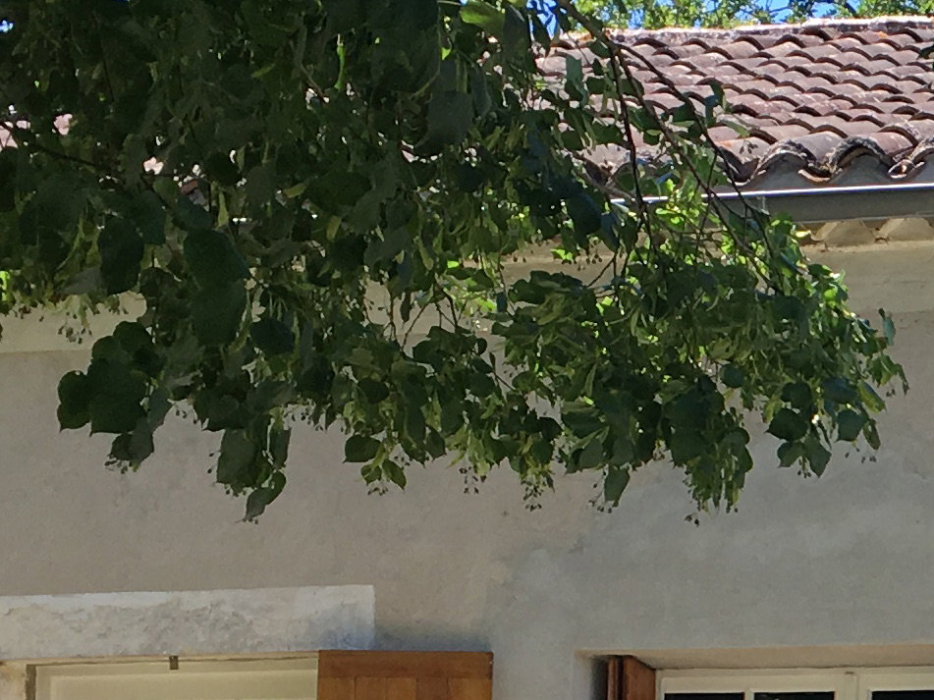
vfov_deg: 11.9
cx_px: 1328
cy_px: 776
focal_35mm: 123
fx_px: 3318
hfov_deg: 15.0
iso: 25
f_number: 2.2
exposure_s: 1/409
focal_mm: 4.15
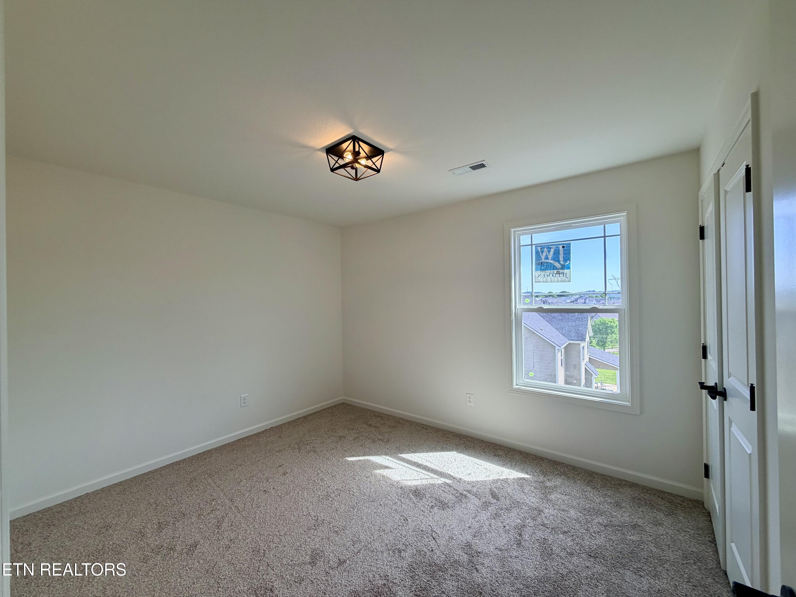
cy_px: 298
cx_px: 398
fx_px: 322
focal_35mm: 14
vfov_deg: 85.7
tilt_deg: -0.4
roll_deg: +1.2
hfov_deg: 102.1
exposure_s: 1/172
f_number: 2.2
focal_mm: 2.22
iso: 50
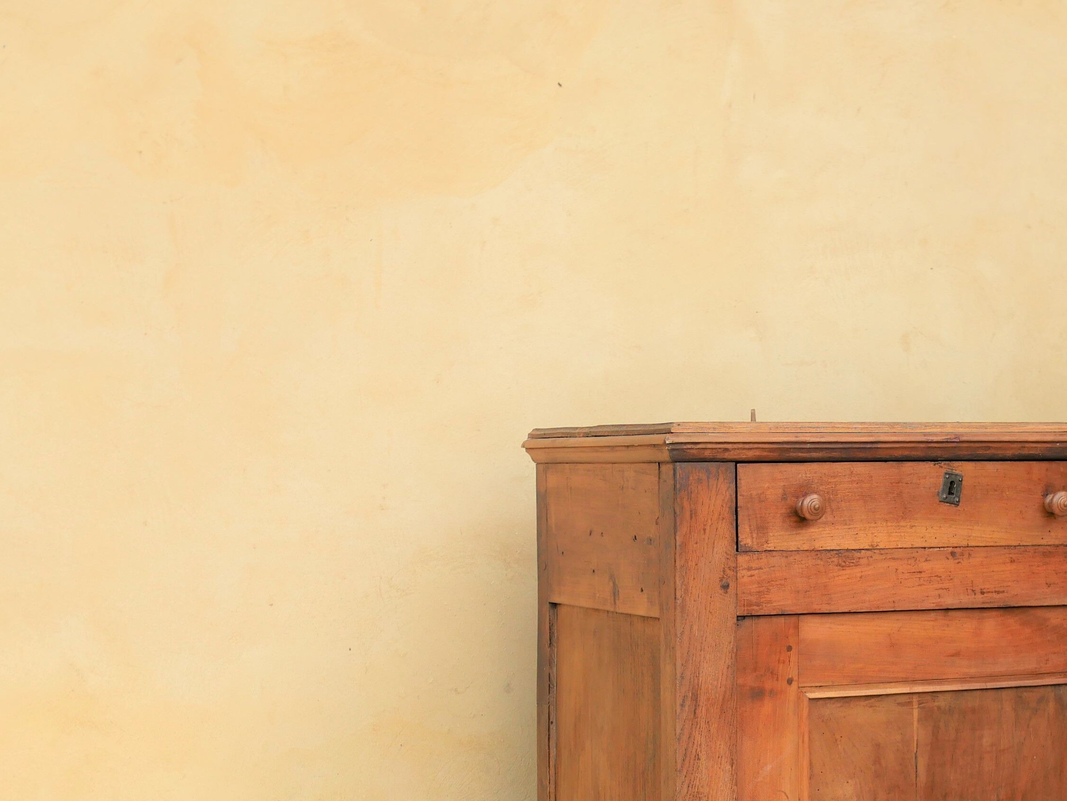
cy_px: 754
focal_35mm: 82
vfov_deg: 17.7
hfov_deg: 23.7
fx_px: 2529
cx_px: 742
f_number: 2.8
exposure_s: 1/250
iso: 200
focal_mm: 20
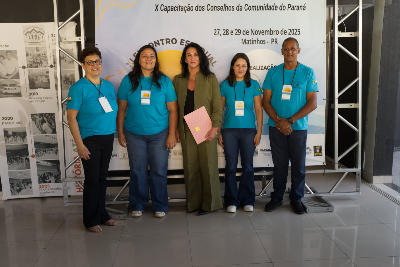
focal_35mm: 35
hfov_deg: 54.4
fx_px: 389
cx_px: 200
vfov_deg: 37.9
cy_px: 134
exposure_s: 1/100
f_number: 4
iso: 250
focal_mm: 35
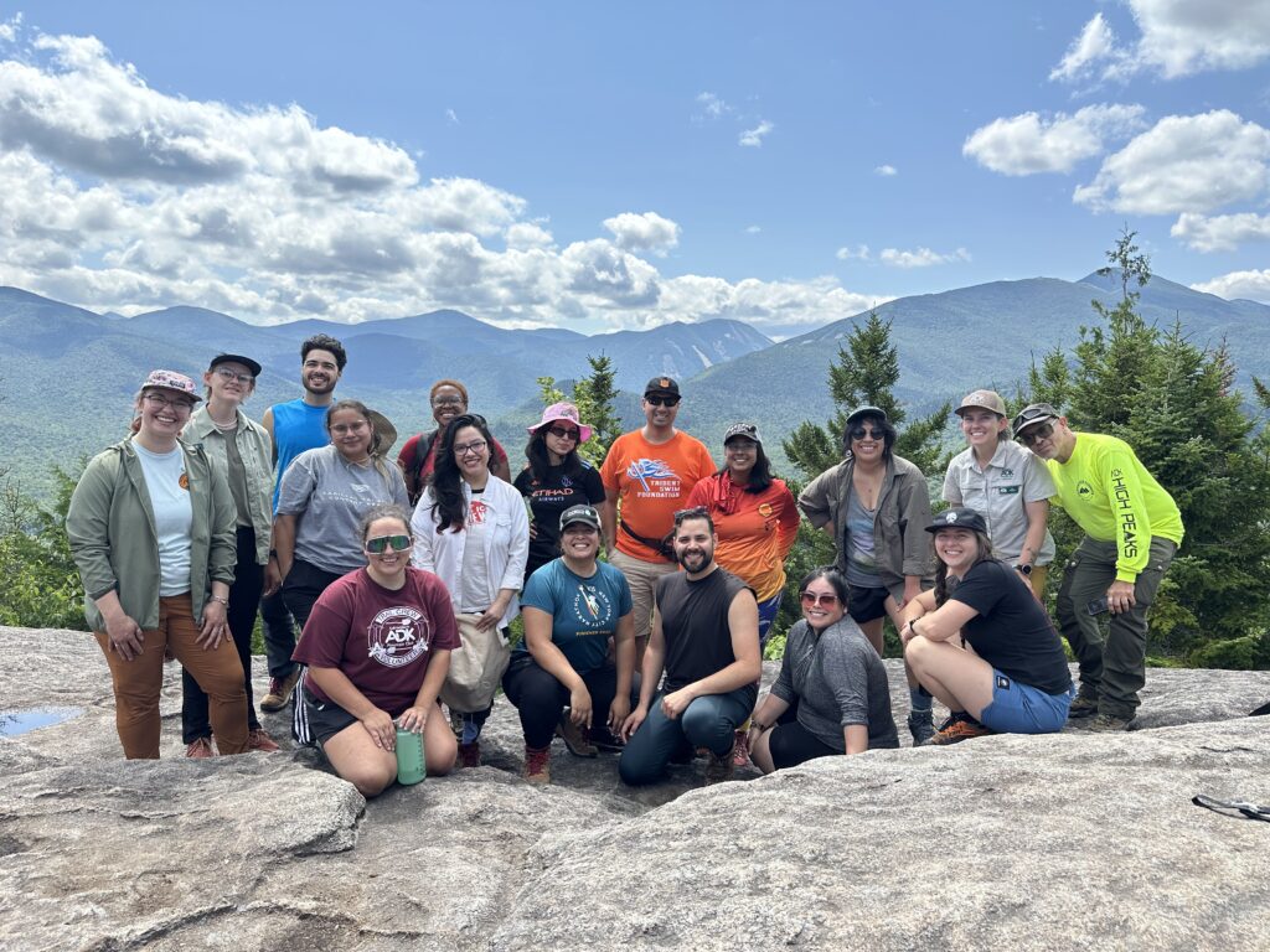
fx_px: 881
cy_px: 476
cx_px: 635
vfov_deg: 56.8
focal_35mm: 24
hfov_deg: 71.6
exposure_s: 1/3472
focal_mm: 6.86
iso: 80
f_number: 1.78
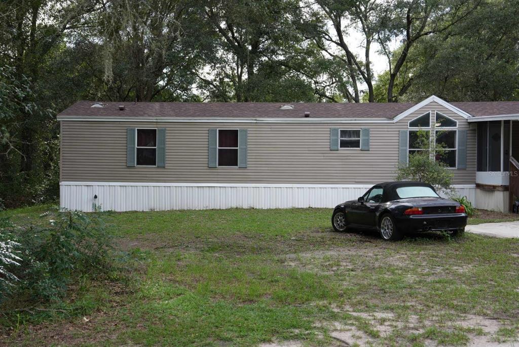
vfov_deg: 30.6
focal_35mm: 44
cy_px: 174
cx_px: 260
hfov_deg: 44.5
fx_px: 635
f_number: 4
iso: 100
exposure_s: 1/200
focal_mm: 44
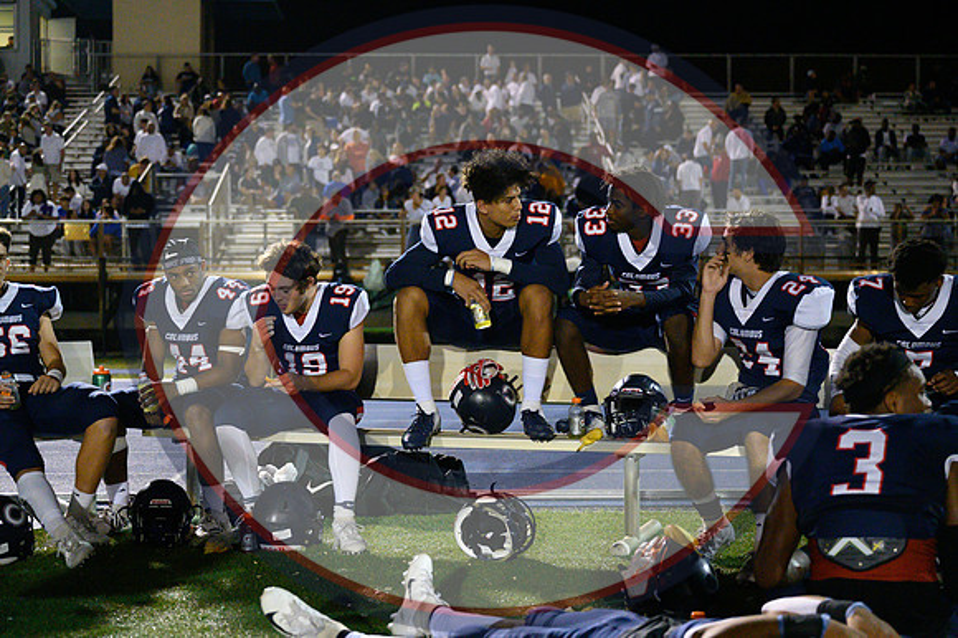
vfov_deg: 25.0
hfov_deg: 36.9
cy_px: 319
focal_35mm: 54
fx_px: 1436
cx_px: 479
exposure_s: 1/3200
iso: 22800
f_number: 2.8
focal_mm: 54
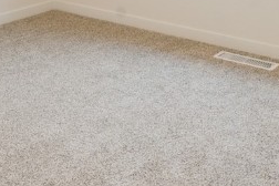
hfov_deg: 27.1
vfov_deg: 16.0
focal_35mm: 73
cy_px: -141
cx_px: 48
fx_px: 566
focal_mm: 16
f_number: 10
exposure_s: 1/13
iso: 640
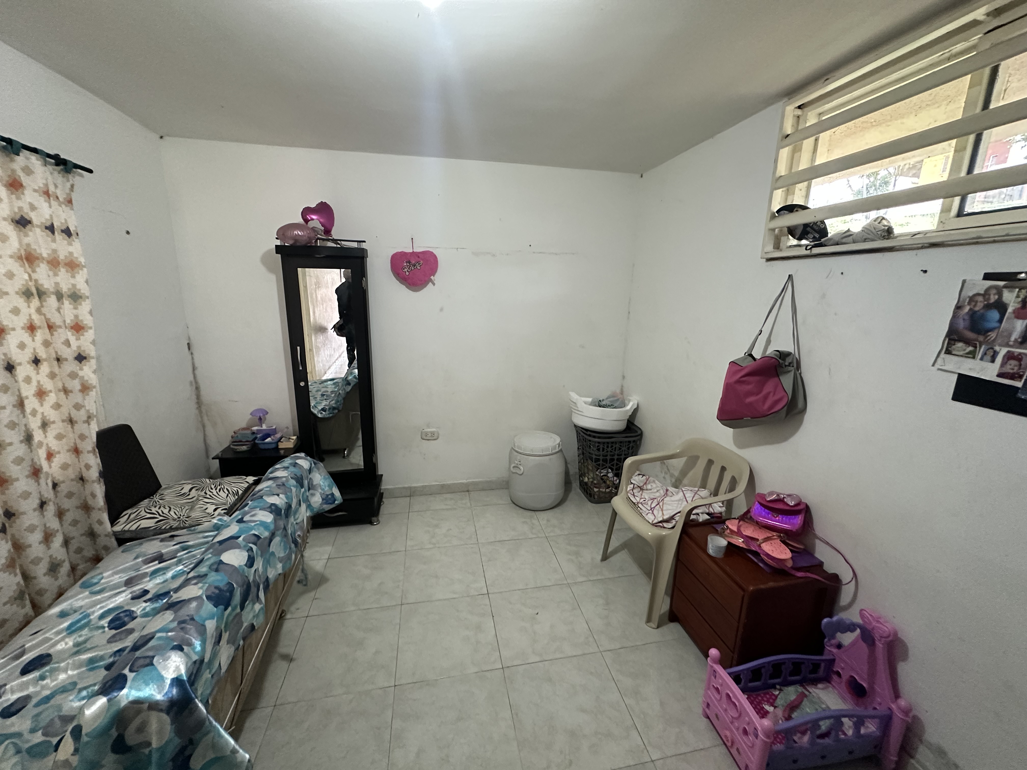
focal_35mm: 14
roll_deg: -1.3
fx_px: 415
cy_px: 385
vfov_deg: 85.7
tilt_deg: -12.4
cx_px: 514
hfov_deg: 102.1
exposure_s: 1/60
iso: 400
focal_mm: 2.22
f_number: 2.2
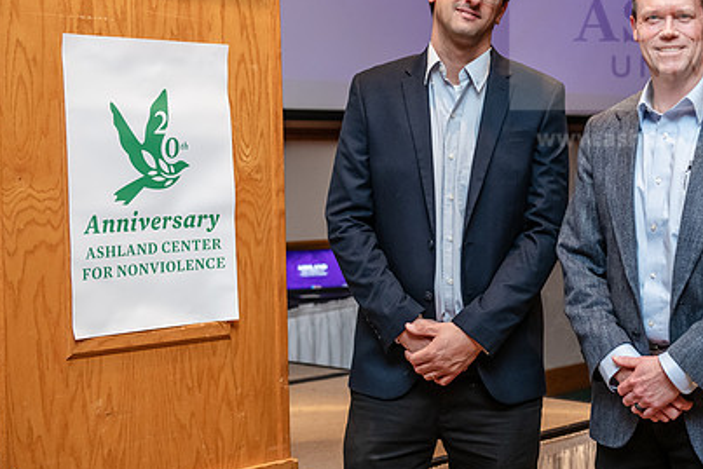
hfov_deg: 27.9
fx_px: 1406
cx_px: 457
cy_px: 175
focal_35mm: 72
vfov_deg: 18.9
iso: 2000
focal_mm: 50
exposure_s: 1/160
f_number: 3.2
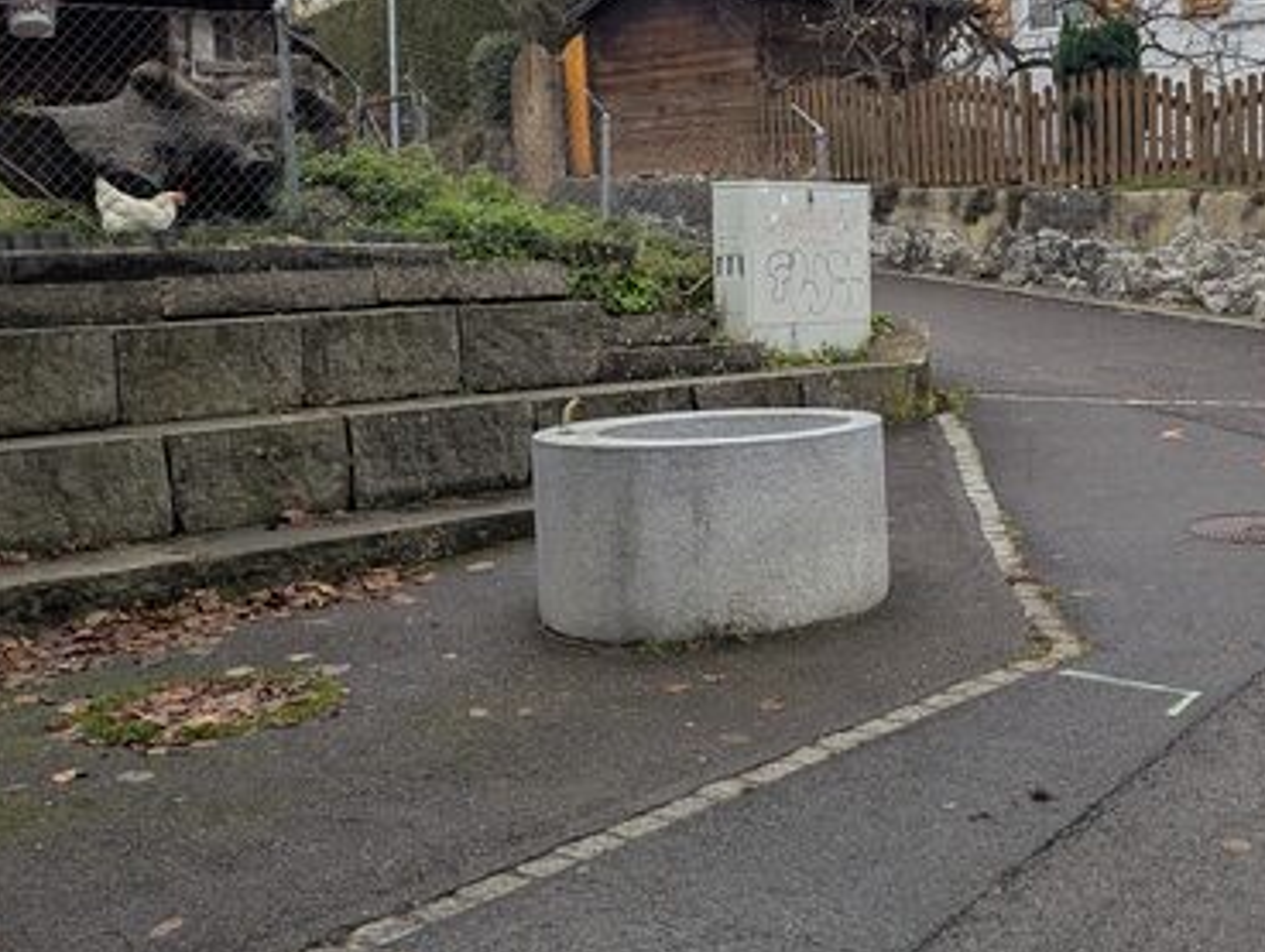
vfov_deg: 28.1
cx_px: 1004
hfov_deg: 35.6
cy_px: 411
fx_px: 1903
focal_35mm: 52
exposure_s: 1/247
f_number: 1.85
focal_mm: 6.81
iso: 53
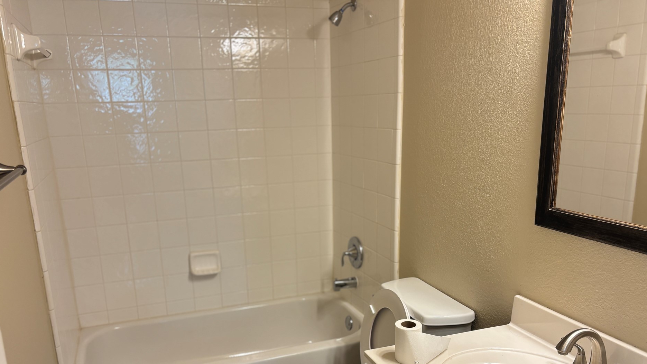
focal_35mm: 31
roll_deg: +1.4
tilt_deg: -15.0
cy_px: 254
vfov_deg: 37.2
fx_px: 532
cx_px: 318
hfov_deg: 62.6
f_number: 1.6
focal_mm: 5.96
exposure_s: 1/60
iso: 100
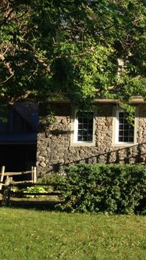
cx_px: 199
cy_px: 118
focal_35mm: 65
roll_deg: -1.6
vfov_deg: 32.3
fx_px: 447
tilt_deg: +4.6
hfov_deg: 17.2
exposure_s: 1/542
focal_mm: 4.12
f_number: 2.4
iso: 50
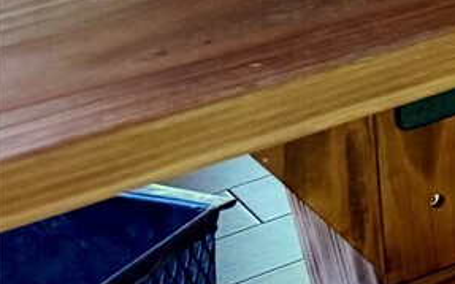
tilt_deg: -9.8
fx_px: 1760
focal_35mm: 142
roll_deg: -3.0
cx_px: 1264
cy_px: -411
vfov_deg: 8.4
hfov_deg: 11.0
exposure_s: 1/120
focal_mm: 6.76
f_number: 1.78
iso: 320
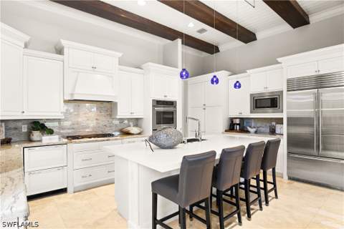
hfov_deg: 90.0
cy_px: 114
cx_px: 172
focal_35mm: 18
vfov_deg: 67.4
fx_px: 172
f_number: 8
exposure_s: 1/5
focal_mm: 12
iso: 200
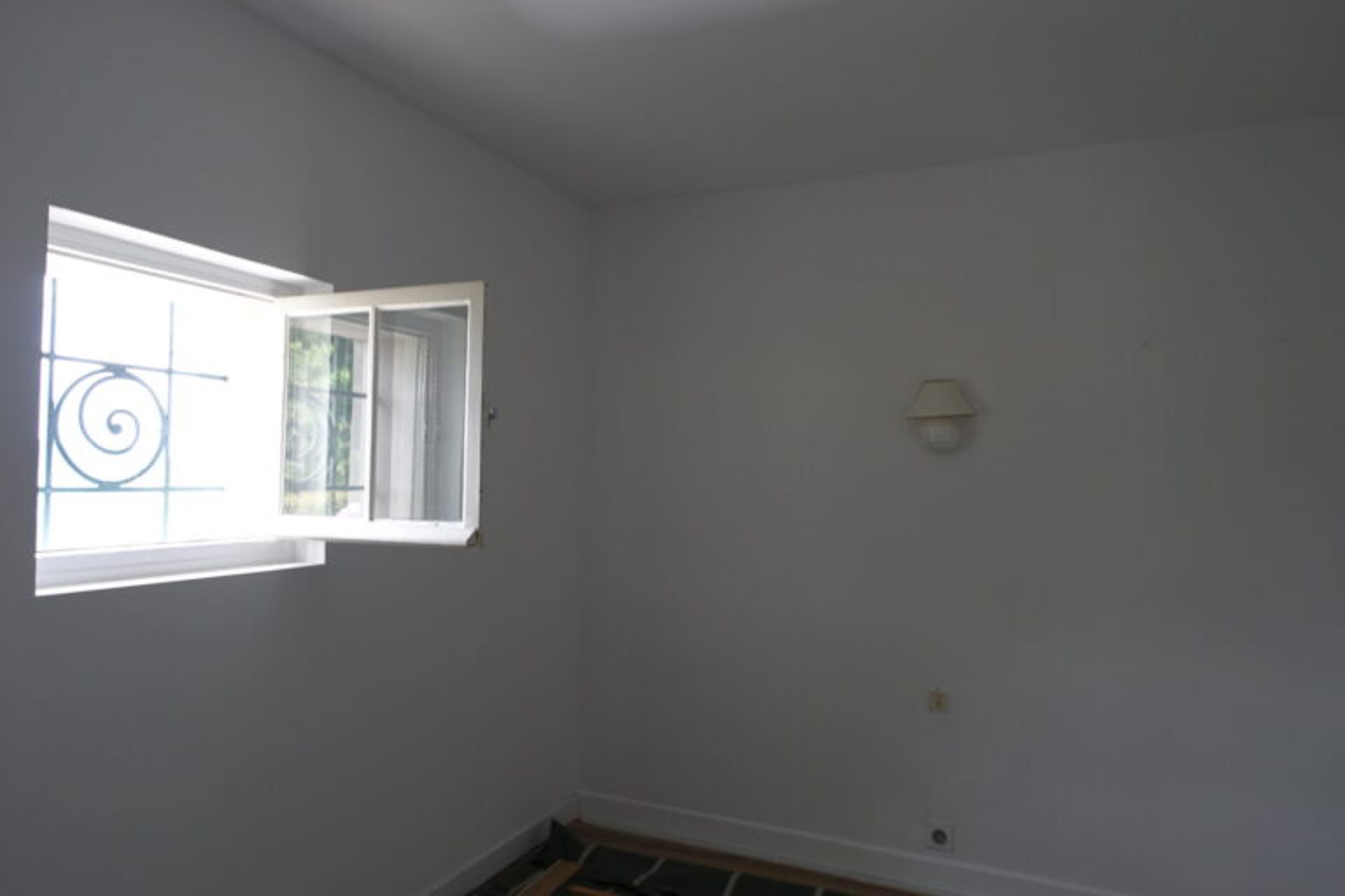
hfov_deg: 73.7
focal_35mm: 24
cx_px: 672
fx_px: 897
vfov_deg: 53.1
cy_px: 448
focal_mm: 8.8
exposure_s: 1/40
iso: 125
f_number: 2.8
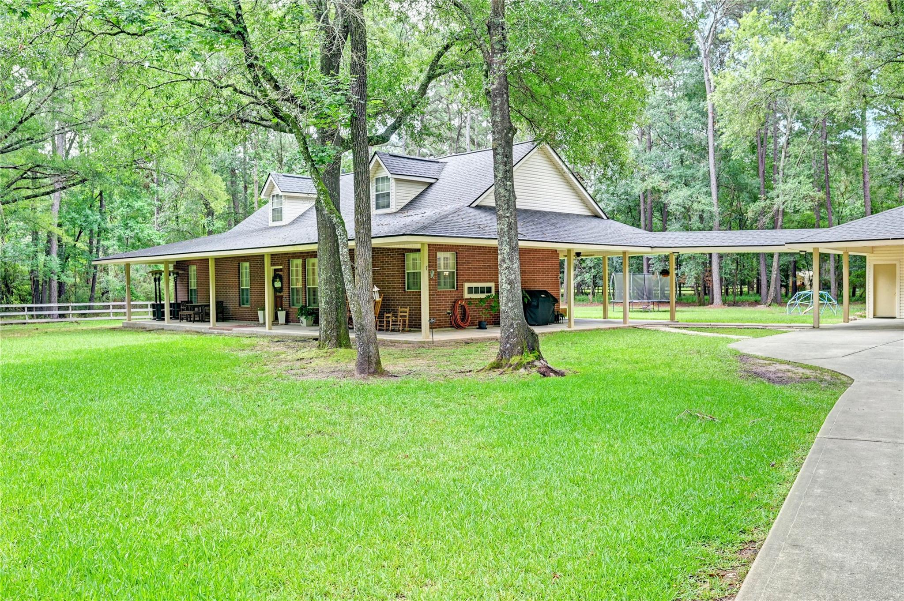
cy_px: 300
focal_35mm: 30
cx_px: 452
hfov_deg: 62.0
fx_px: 753
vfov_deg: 43.5
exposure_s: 1/80
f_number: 8
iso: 400
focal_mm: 30
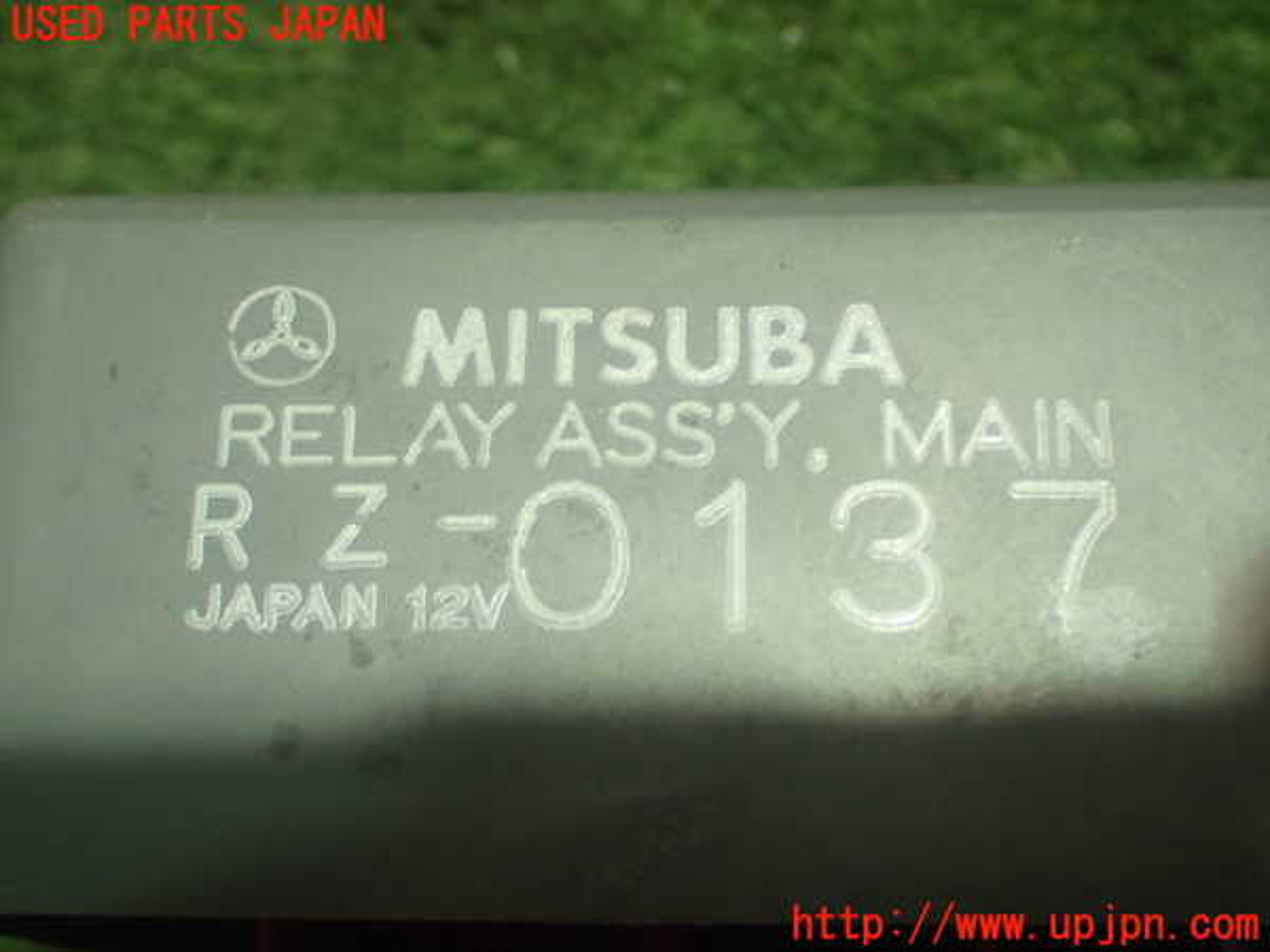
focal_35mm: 54
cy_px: 476
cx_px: 635
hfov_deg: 35.5
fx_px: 1981
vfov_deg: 27.0
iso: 800
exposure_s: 1/30
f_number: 3.3
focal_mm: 9.65
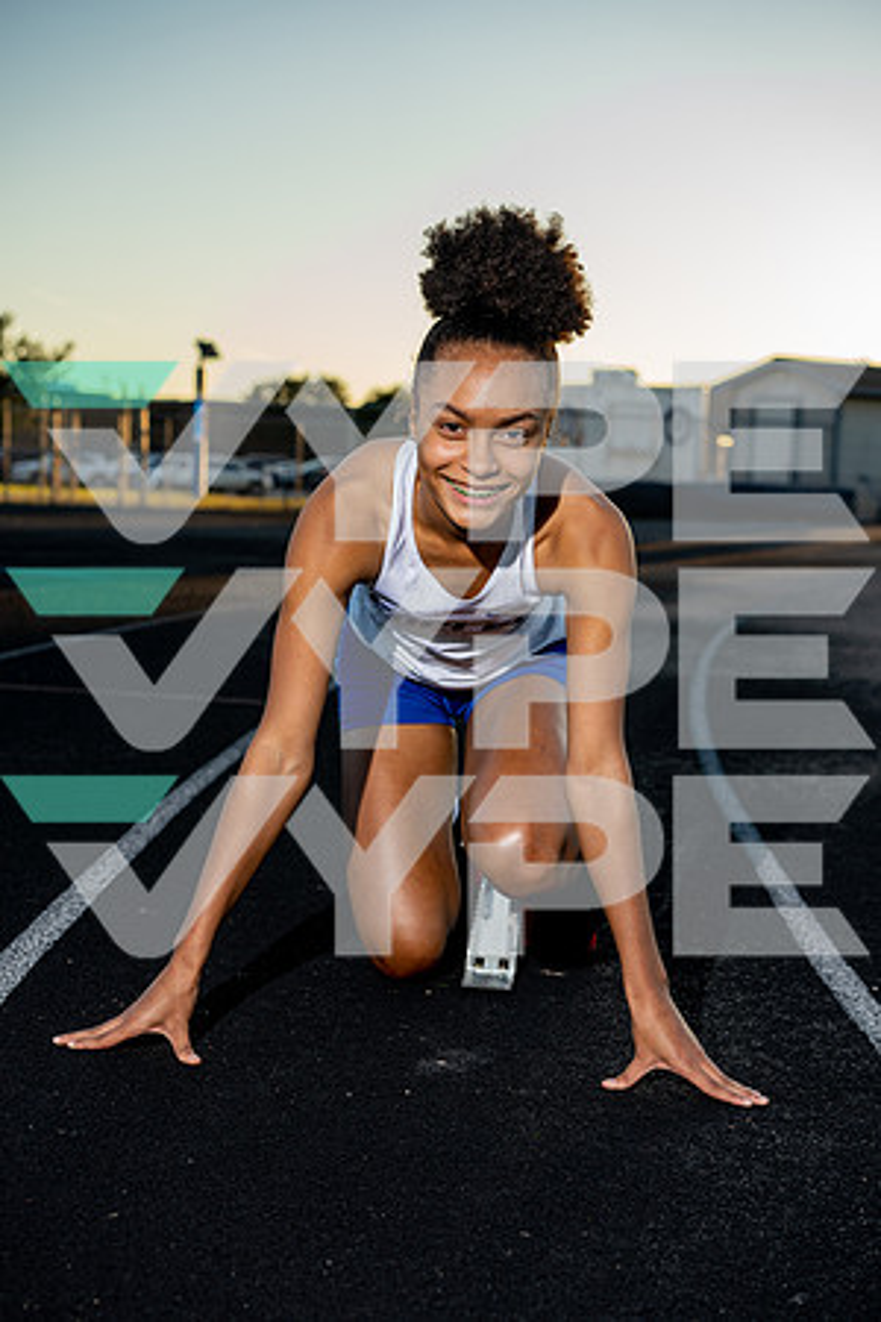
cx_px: 440
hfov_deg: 24.6
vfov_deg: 36.2
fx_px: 2019
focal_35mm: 55
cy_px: 661
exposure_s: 1/200
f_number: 4.5
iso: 125
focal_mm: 55
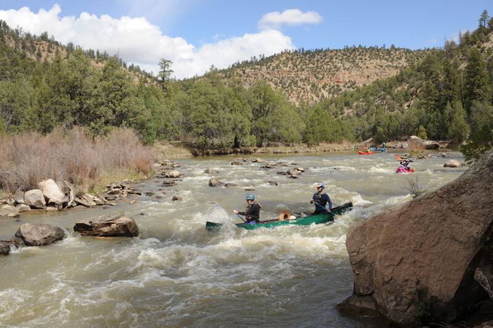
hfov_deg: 54.5
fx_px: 479
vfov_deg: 37.8
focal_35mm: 35
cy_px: 164
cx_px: 246
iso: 200
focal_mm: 35
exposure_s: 1/500
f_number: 8
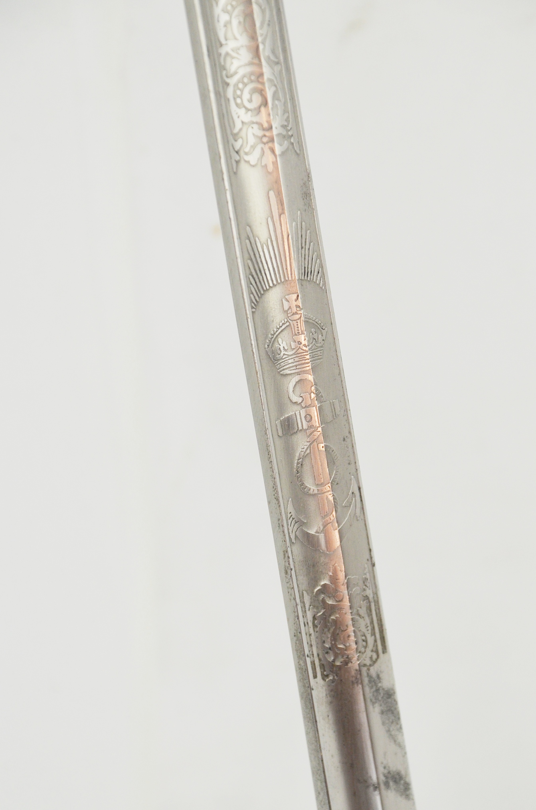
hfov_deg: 6.7
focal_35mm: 205
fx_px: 4599
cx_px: 307
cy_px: 451
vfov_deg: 10.1
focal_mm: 112
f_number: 5.6
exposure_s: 1/250
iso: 500
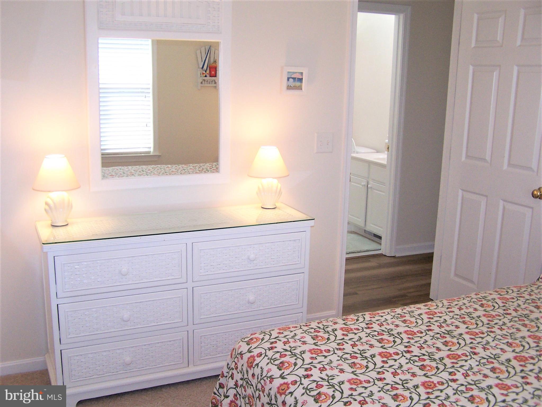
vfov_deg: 37.7
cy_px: 204
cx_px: 271
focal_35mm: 38
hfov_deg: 49.0
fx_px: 595
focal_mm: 6.3
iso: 140
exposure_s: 1/90
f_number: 2.8
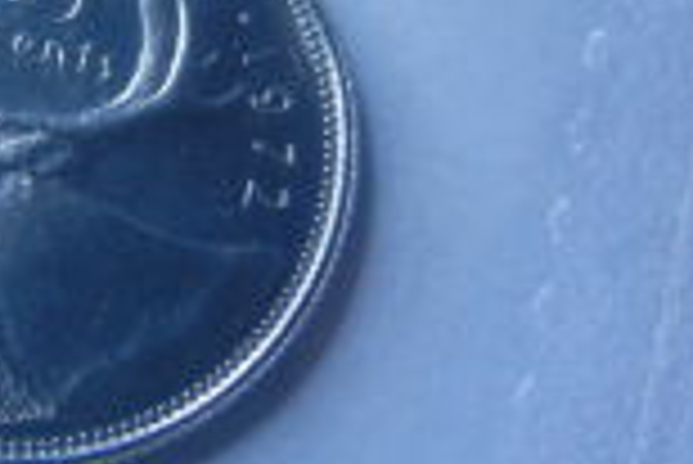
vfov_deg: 17.9
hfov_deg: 25.9
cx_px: 88
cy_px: 128
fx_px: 1464
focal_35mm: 76
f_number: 3.5
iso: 160
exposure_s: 1/313
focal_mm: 5.4
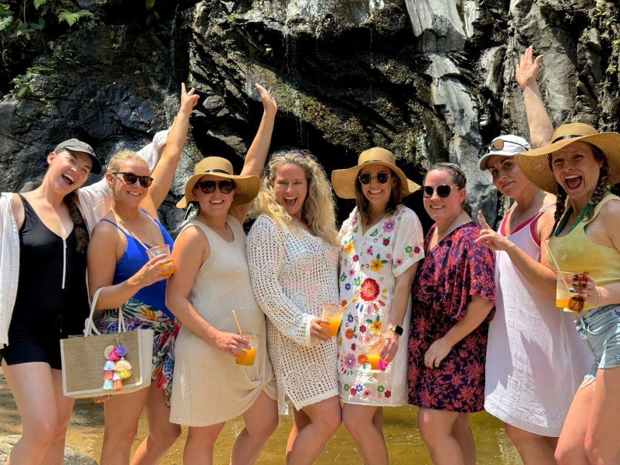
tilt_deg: -0.2
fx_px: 860
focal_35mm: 48
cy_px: 232
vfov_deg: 30.3
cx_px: 310
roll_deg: +0.7
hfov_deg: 39.7
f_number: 1.78
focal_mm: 6.76
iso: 64
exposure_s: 1/1458
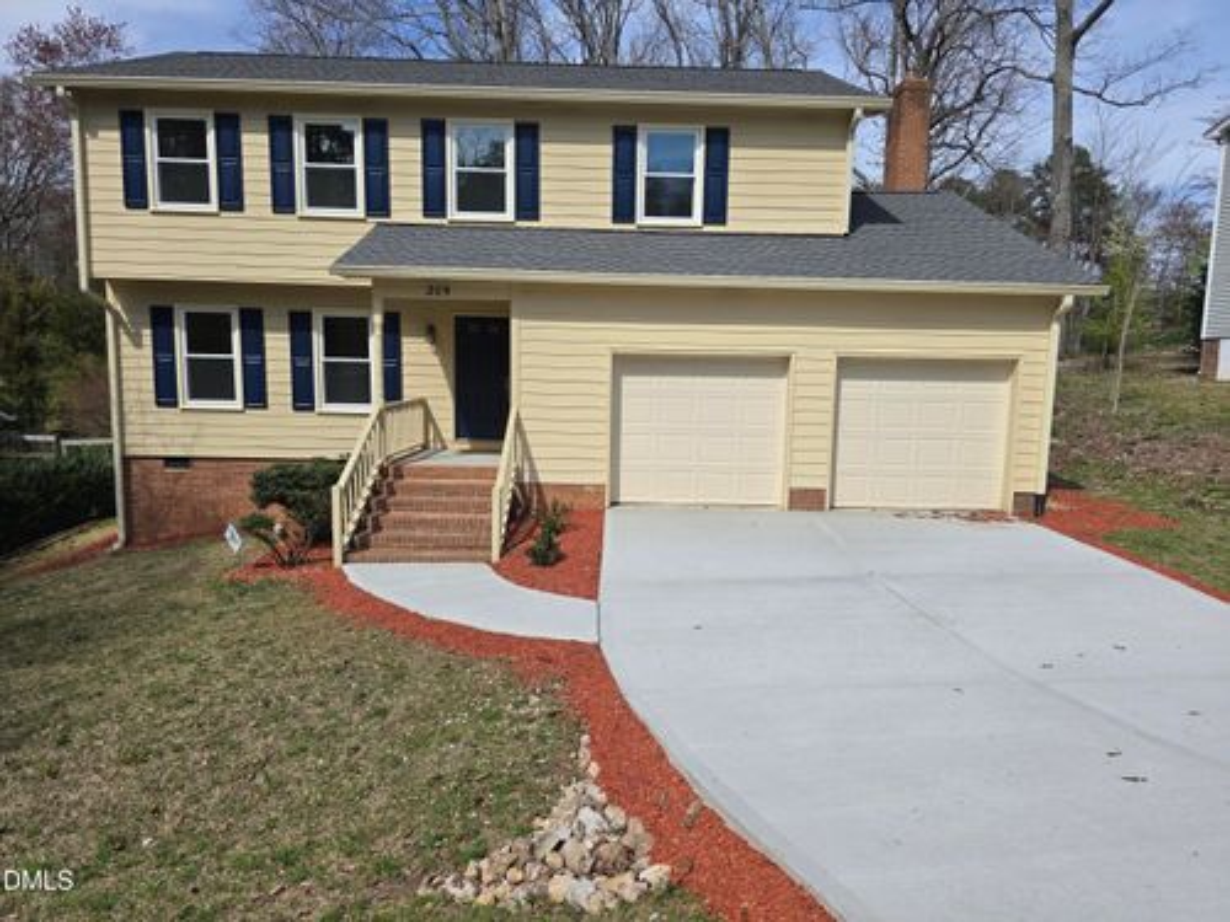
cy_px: 461
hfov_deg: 73.9
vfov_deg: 58.9
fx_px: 817
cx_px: 615
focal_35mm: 23
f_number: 1.7
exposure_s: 1/1099
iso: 12
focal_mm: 6.3
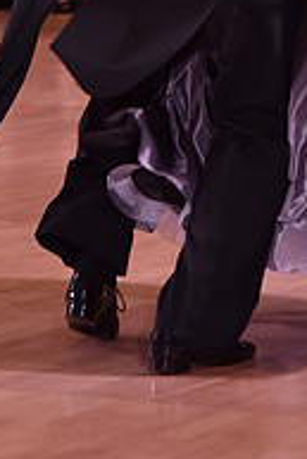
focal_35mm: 255
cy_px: -105
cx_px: 370
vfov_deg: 8.0
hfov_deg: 5.4
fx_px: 3256
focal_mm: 85
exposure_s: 1/250
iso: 1250
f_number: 4.5
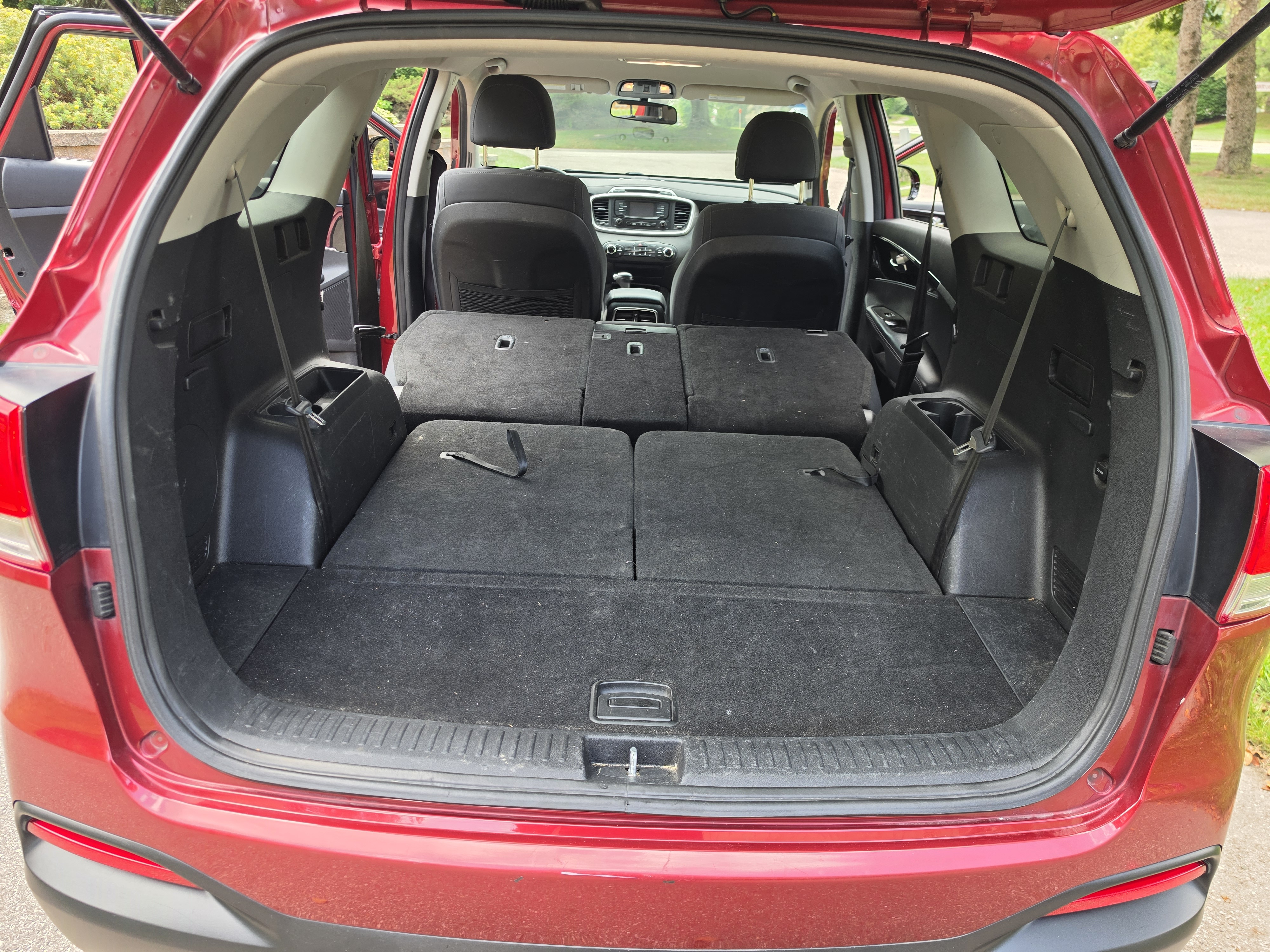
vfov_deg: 58.9
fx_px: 844
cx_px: 635
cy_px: 476
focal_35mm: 23
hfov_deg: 73.9
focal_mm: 6.5
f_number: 1.4
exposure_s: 1/180
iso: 40
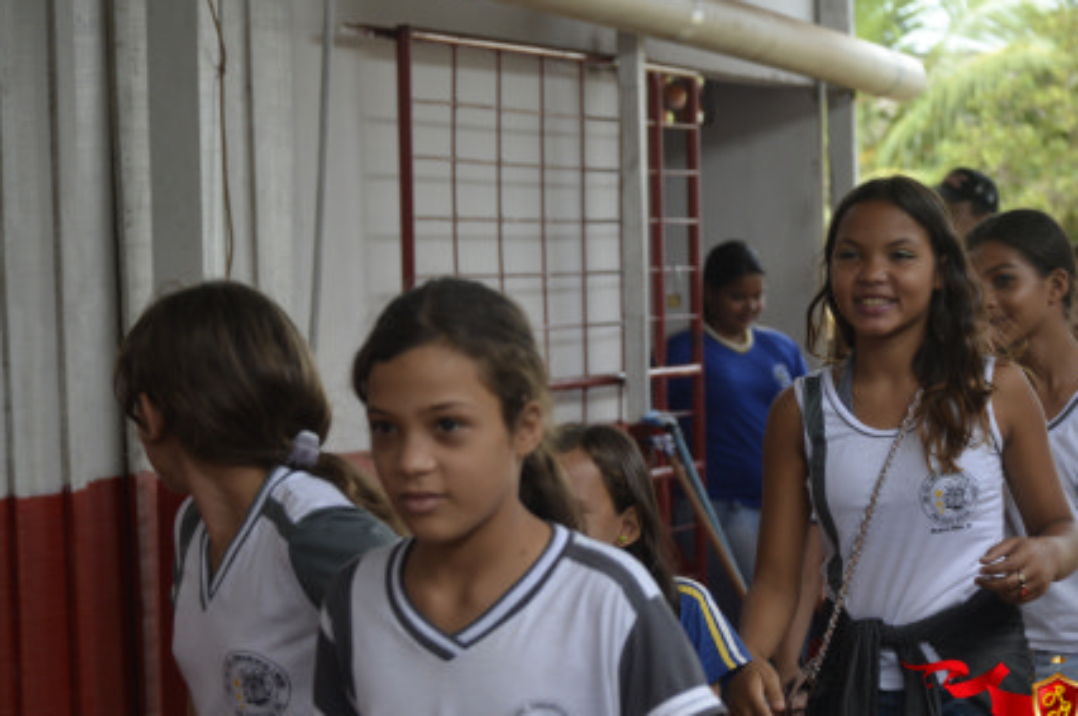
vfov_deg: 9.7
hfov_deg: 14.6
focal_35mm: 141
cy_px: 409
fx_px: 4217
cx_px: 625
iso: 400
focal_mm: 80
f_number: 5.6
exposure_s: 1/320
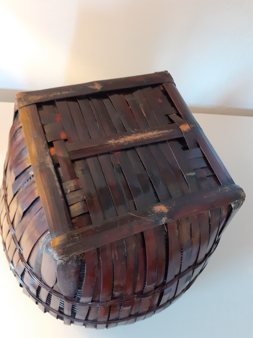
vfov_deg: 65.3
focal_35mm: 27
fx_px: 263
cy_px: 169
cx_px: 126
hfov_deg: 51.4
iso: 200
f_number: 1.9
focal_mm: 3.6
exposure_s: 1/25
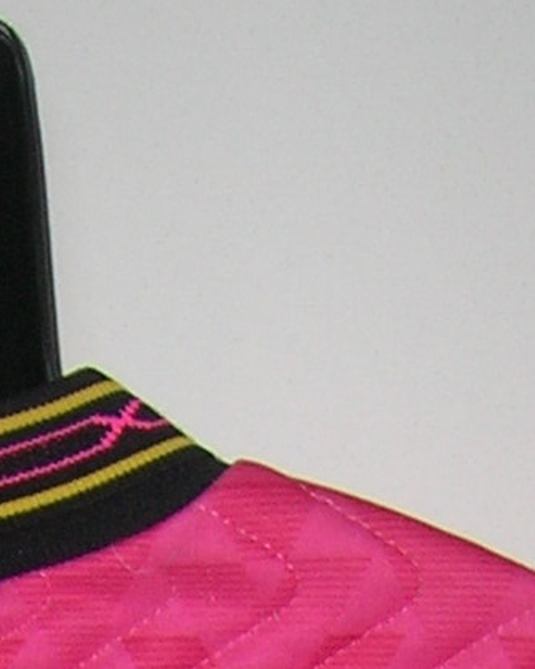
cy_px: 1964
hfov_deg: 7.4
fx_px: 4080
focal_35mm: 206
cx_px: -120
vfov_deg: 8.1
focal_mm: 5.7
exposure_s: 1/60.1
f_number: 2.9
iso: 50
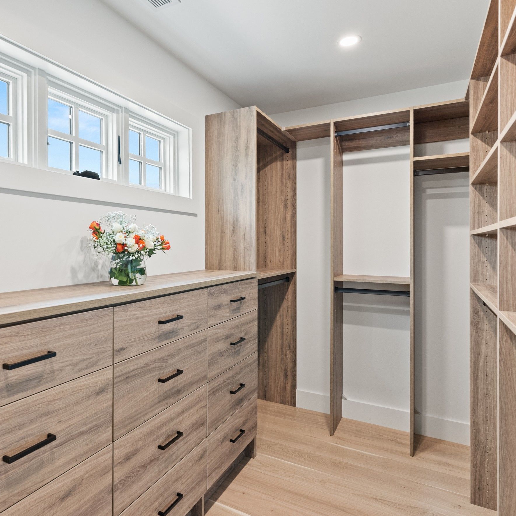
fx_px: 371
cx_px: 193
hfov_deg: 68.5
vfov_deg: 69.6
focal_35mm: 22
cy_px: 261
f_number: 7.1
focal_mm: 17
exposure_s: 1/6
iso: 640
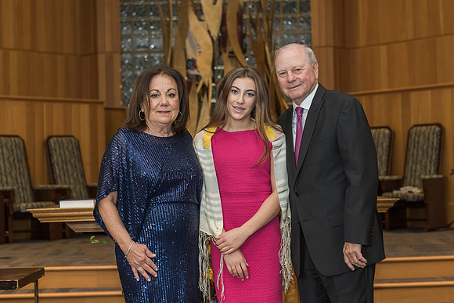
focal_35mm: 64
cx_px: 231
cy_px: 150
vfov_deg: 21.3
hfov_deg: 31.5
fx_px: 806
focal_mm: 62
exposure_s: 1/200
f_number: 4
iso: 1000
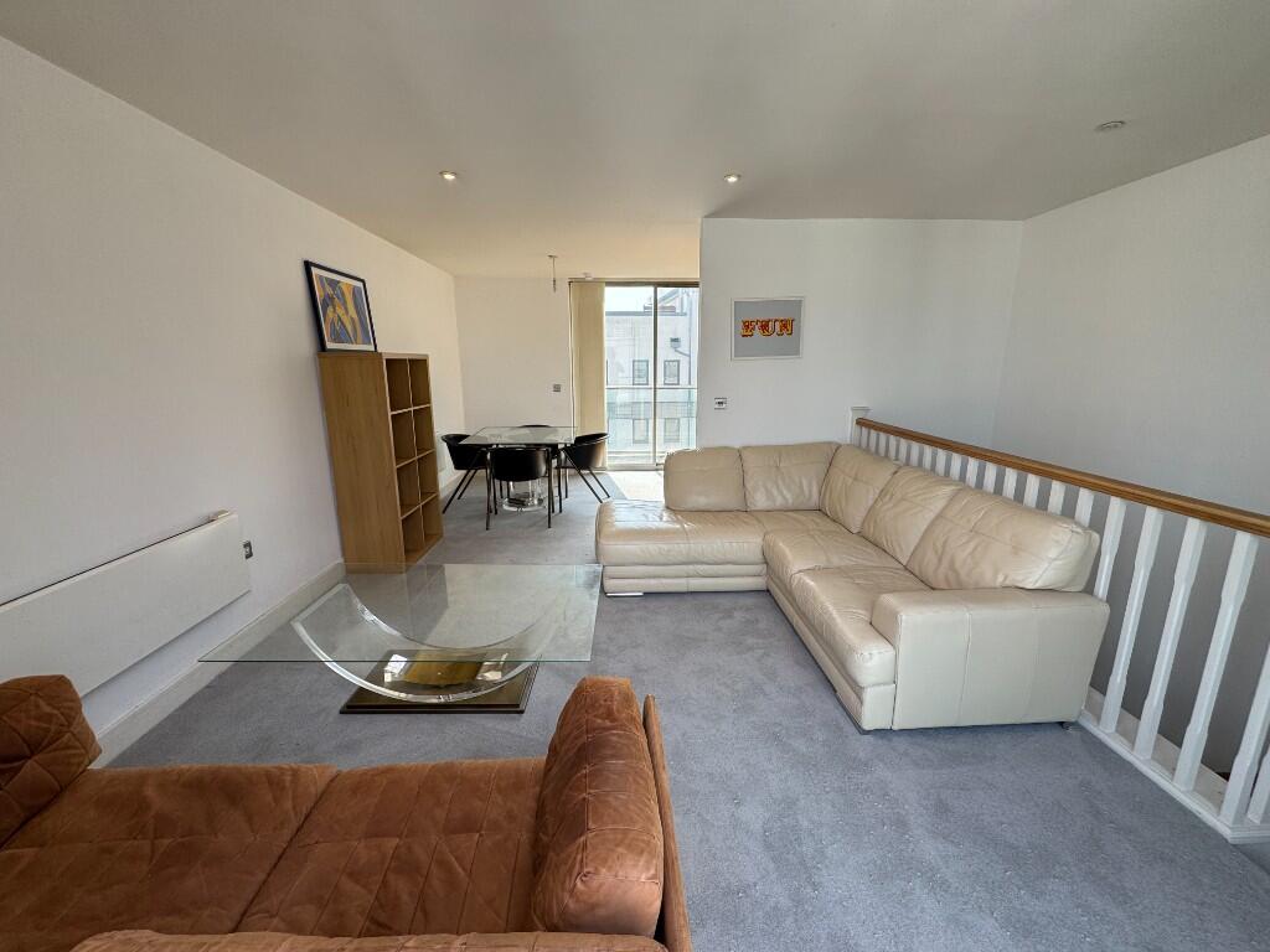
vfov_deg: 85.7
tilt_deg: -13.9
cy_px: 476
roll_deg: -0.4
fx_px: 514
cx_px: 635
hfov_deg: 102.1
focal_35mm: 14
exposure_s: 1/232
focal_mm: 2.22
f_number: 2.2
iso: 40
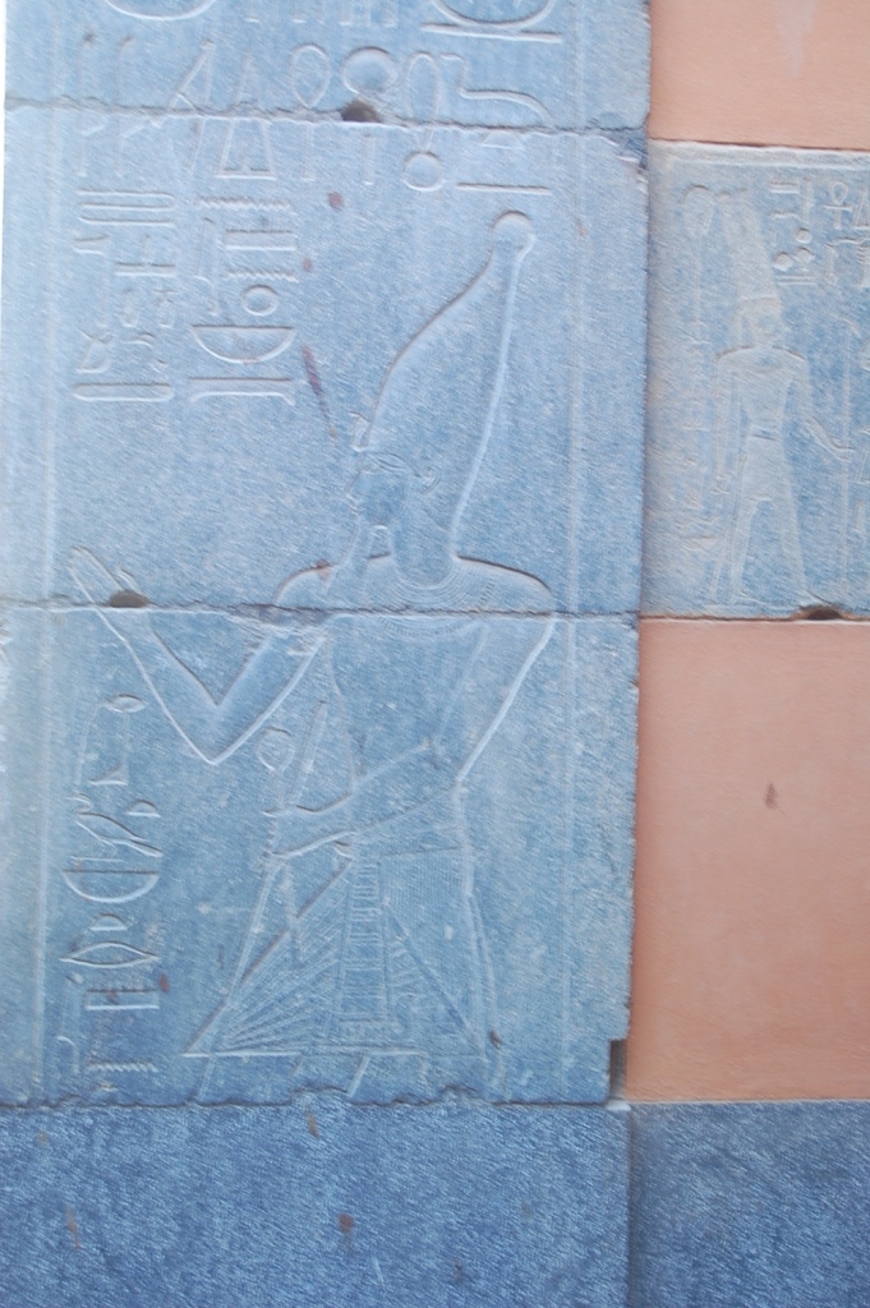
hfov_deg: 16.5
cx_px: 435
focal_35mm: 82
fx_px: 2995
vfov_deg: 24.6
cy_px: 654
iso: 200
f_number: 5.6
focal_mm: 55
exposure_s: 1/8
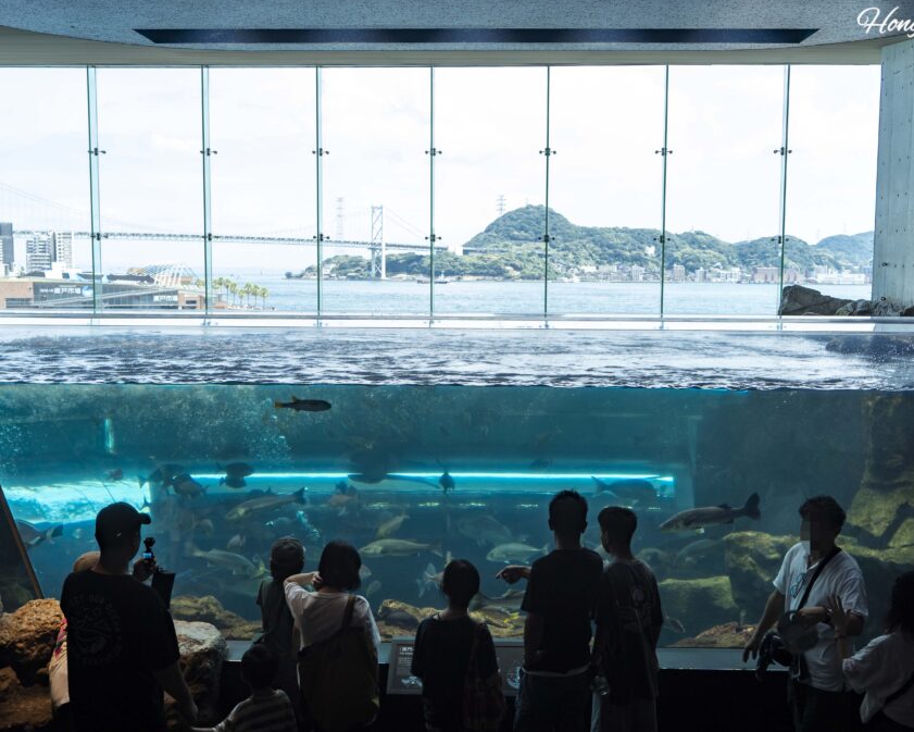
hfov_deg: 55.6
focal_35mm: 32
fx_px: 866
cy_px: 362
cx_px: 469
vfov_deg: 45.8
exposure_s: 1/100
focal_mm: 28
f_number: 5
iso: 100
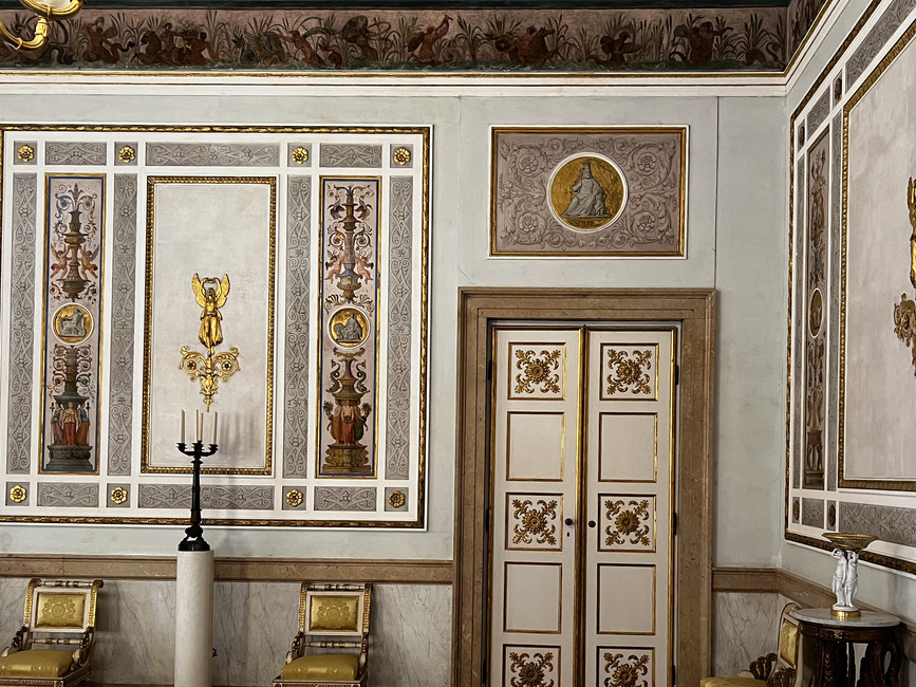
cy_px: 456
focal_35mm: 36
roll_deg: -0.3
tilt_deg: +1.0
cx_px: 491
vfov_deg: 39.2
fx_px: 952
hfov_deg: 51.3
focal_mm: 5.7
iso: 200
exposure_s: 1/50
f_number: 1.5
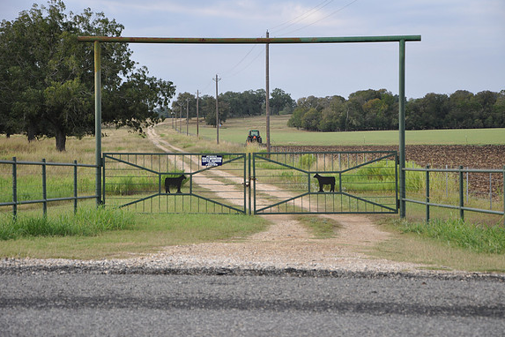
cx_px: 254
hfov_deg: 20.4
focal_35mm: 100
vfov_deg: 13.7
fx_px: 1403
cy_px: 169
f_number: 6.3
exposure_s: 1/160
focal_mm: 66
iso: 200
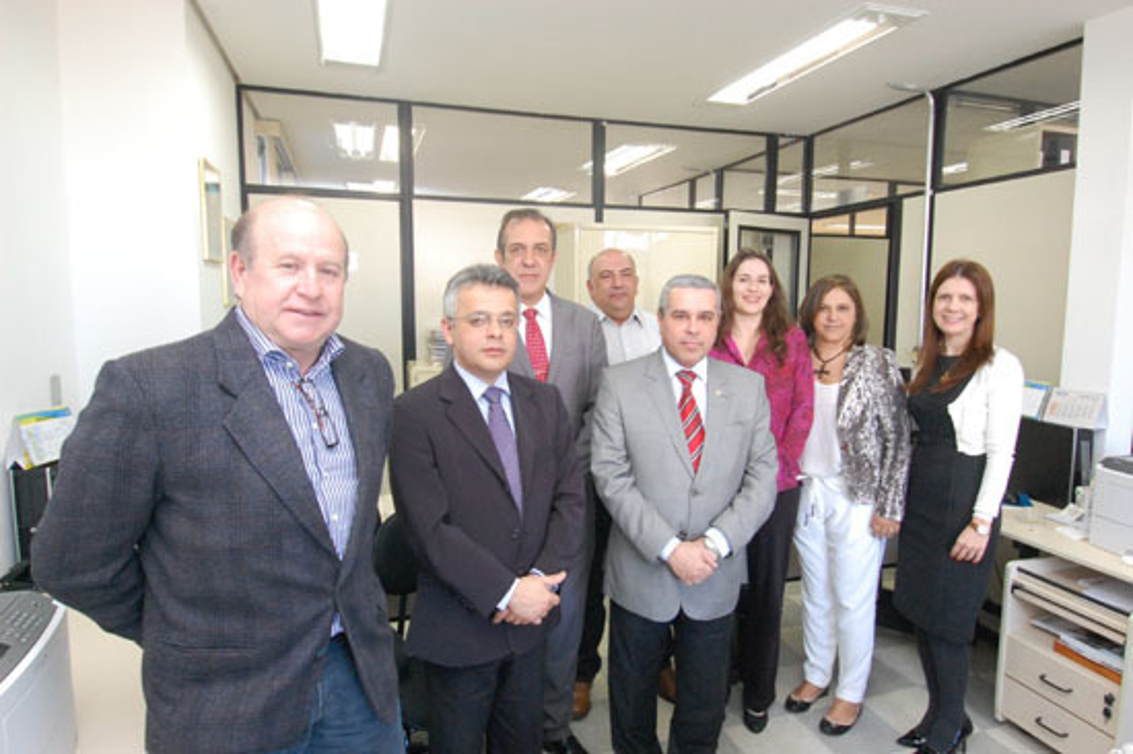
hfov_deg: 81.2
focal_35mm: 21
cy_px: 377
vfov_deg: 59.4
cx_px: 566
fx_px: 660
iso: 1600
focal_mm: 14
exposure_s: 1/25
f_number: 11
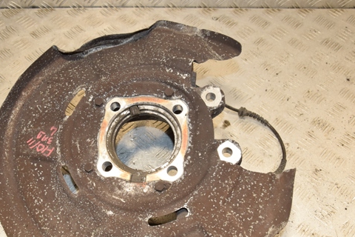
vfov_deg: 30.4
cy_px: 152
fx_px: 434
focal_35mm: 44
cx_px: 143
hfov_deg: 44.3
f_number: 6.3
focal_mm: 22
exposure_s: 1/200
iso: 800
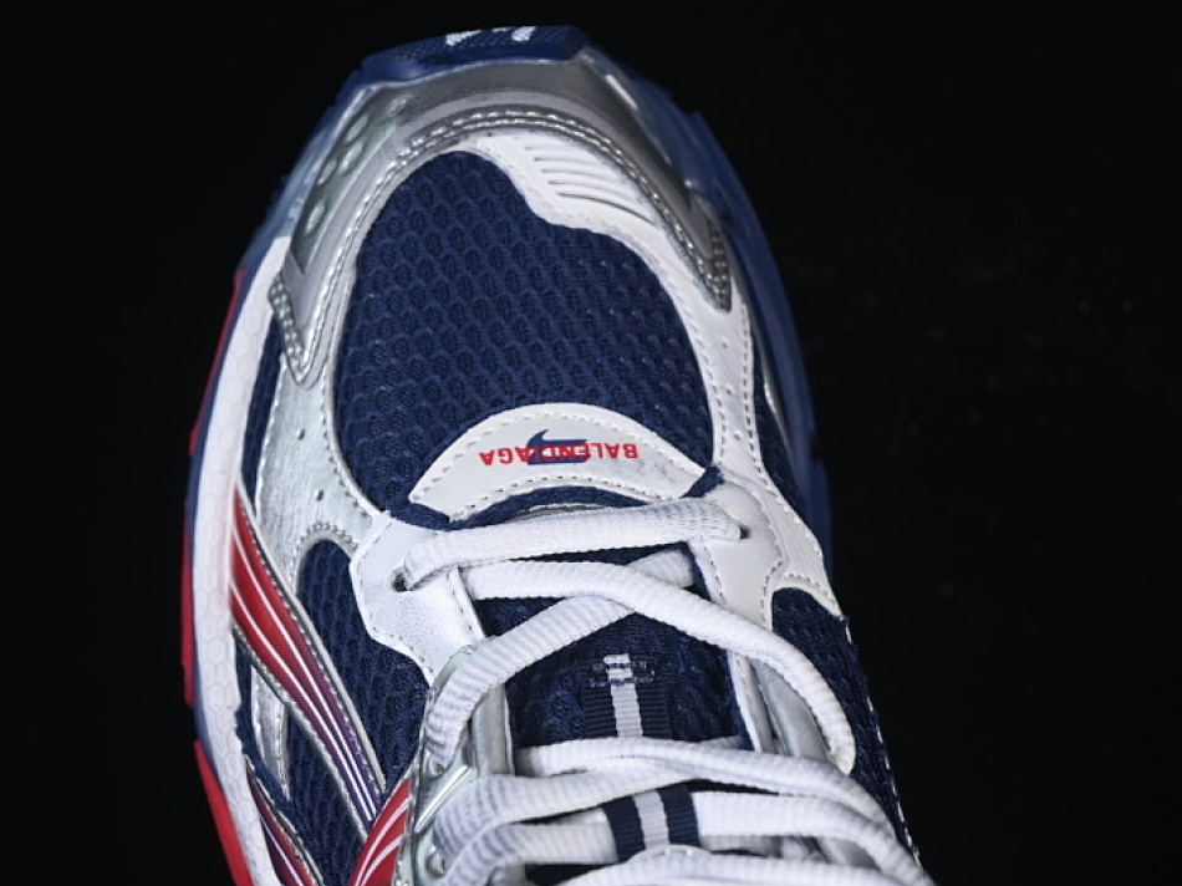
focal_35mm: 82
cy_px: 445
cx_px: 520
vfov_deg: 18.0
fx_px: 2799
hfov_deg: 23.8
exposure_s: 1/60
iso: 160
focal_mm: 50
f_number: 6.3
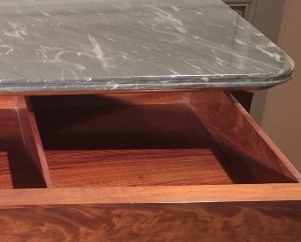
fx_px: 678
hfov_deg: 23.1
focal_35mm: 76
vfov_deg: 20.1
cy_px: 163
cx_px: -54
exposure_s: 1/33
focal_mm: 5.54
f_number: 1.8
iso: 400
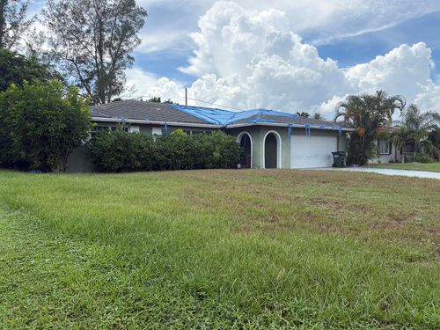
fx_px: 330
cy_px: 165
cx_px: 220
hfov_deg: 67.3
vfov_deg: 53.1
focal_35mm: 26
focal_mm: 5.96
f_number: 1.6
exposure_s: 1/2985
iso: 50
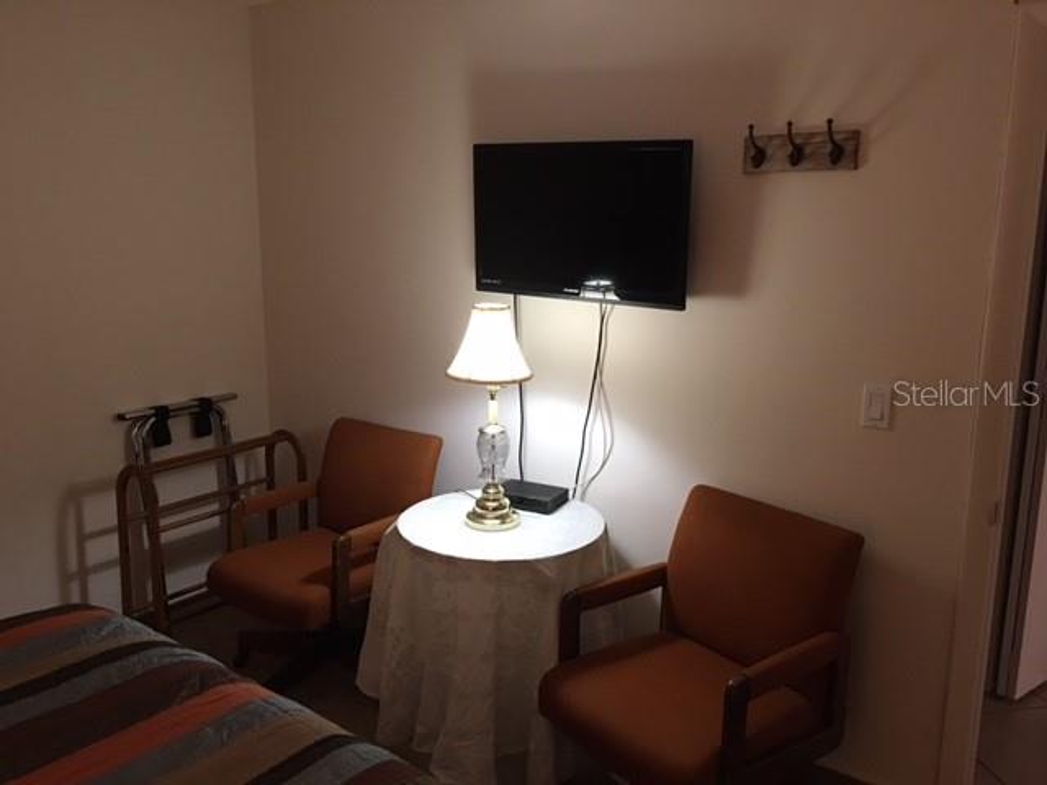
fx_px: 877
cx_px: 524
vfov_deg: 48.2
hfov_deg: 61.7
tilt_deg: -8.4
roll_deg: -0.6
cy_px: 392
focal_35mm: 29
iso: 100
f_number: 2.2
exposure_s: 1/15
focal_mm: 4.15
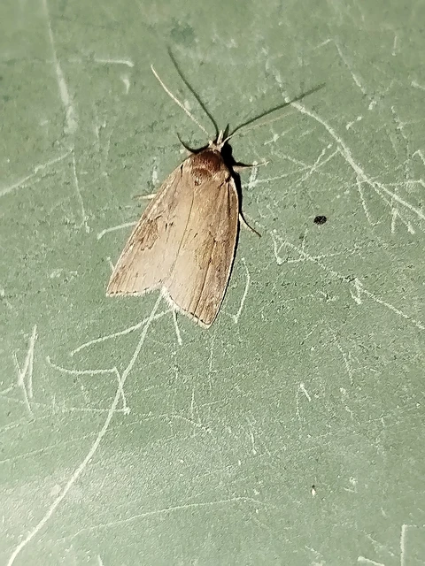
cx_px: 212
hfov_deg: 19.9
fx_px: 1211
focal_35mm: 74
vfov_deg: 26.3
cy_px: 283
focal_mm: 5.31
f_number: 1.7
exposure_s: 1/50
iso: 200
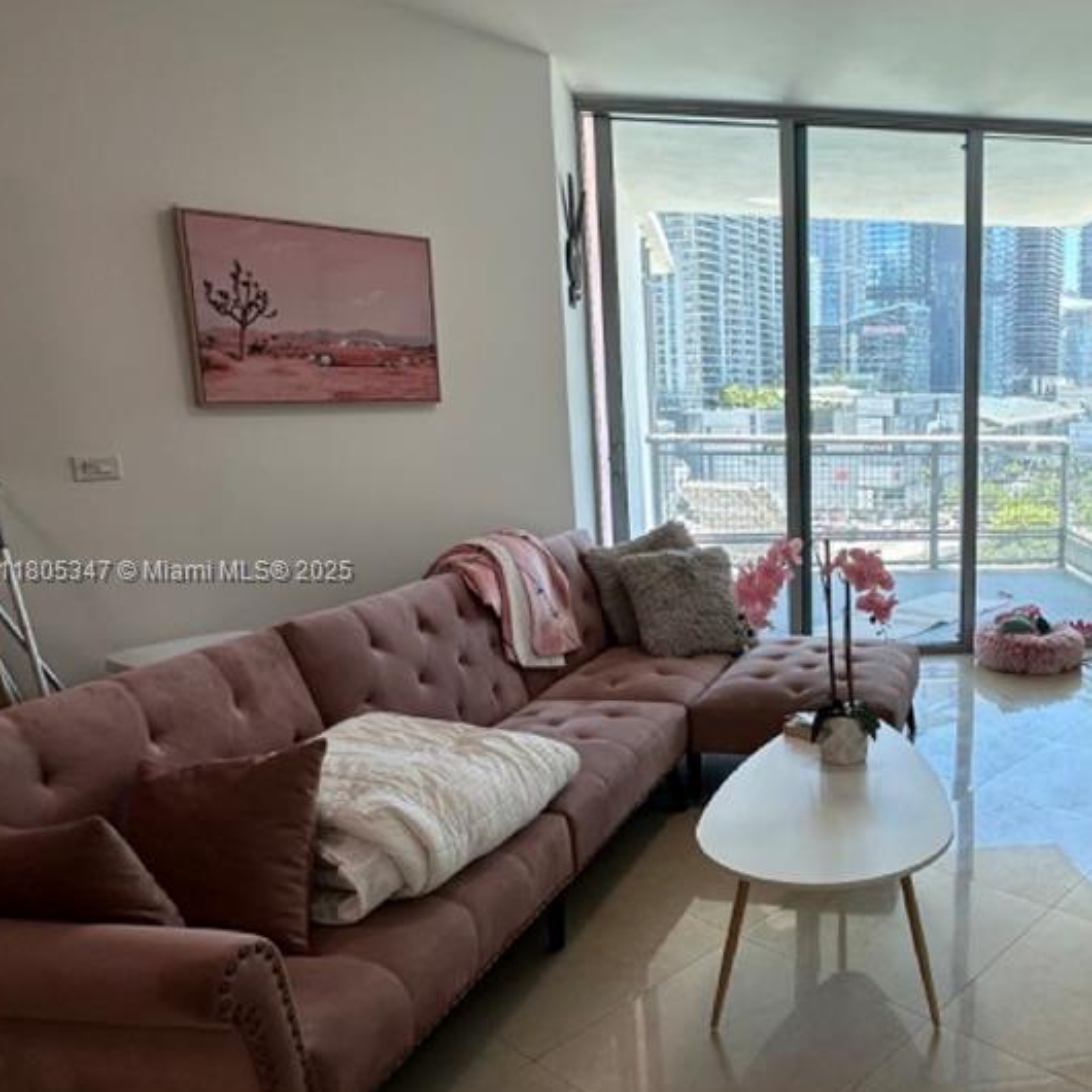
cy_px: 573
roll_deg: -0.5
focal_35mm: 28
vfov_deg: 57.3
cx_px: 902
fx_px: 999
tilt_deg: -9.6
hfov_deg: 52.8
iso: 40
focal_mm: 2.22
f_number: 2.2
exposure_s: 1/190
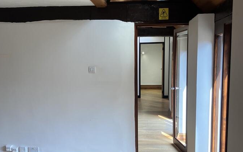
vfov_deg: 28.4
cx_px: 118
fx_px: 298
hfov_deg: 44.4
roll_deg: +2.1
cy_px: 104
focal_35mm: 45
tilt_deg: -7.3
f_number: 1.8
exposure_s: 1/121
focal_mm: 3.99
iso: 64
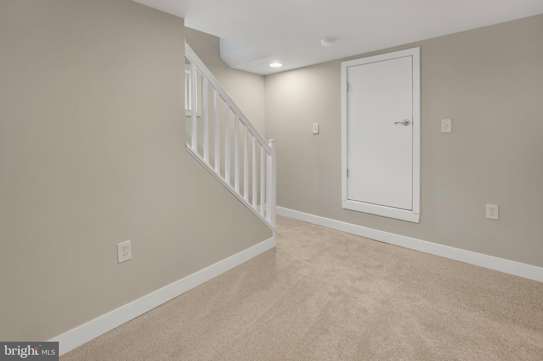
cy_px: 180
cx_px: 272
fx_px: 226
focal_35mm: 15
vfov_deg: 77.3
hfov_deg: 100.4
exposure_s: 1/2
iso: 100
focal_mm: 10
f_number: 4
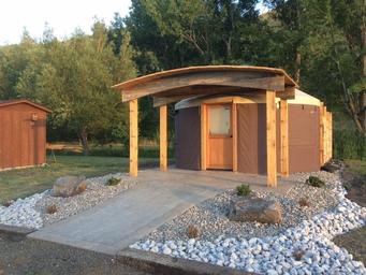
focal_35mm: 29
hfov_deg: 61.6
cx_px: 183
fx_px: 307
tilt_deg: +0.0
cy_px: 138
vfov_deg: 48.3
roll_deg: +0.0
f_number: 2.2
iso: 50
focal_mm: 4.15
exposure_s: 1/120
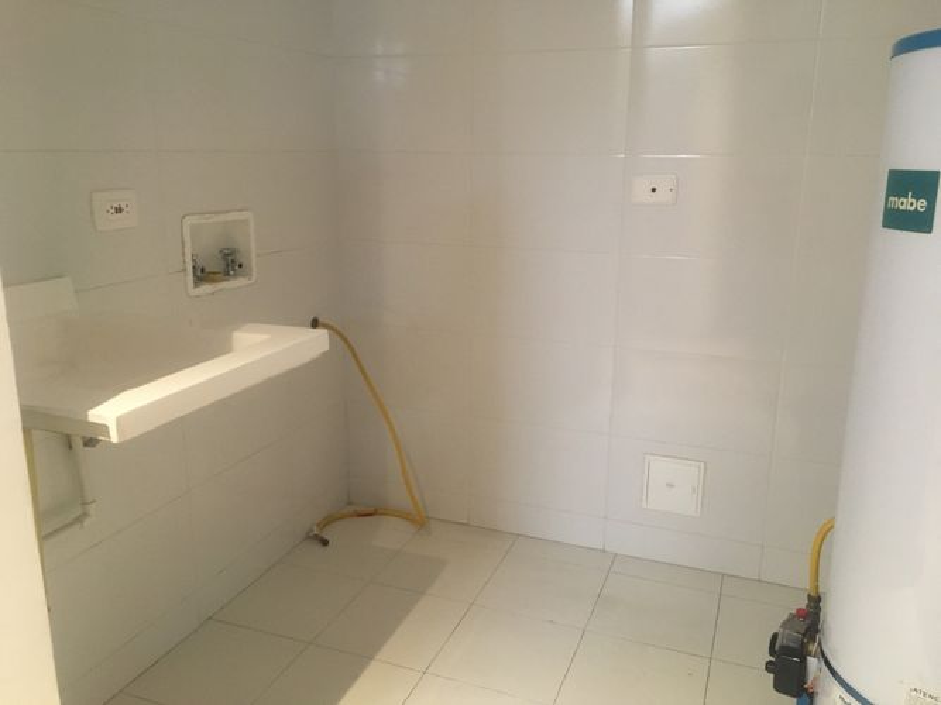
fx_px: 788
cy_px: 352
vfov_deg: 48.2
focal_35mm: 29
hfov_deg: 61.7
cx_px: 470
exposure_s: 1/17
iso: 200
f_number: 2.2
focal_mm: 4.15
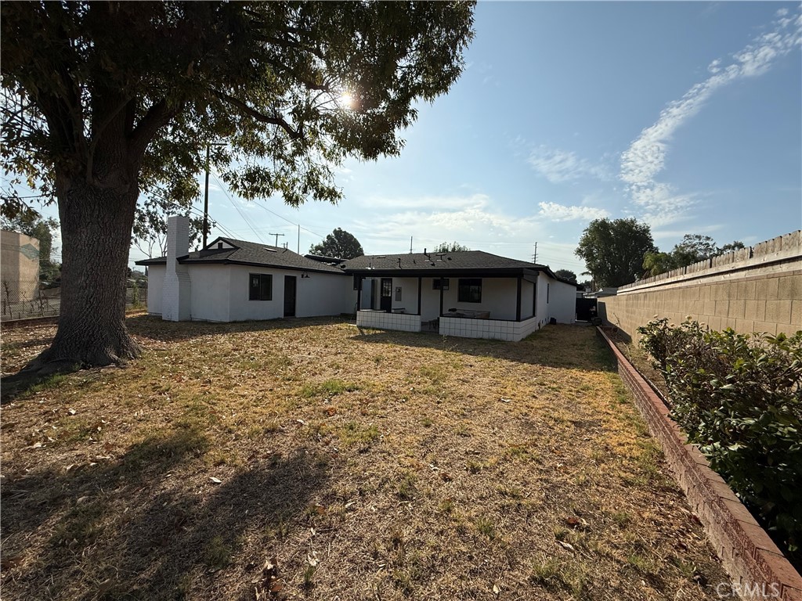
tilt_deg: +0.6
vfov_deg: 85.7
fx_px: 324
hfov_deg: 102.1
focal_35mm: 14
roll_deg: -1.2
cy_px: 300
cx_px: 401
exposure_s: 1/6173
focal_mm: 2.22
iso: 64
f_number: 2.2
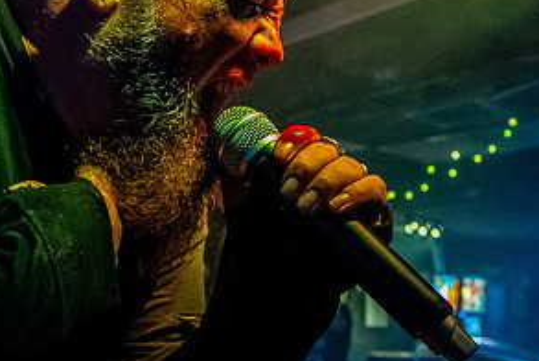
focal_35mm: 45
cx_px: 152
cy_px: 228
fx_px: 674
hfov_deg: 42.6
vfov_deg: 29.8
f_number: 2.8
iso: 4000
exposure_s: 1/160
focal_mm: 14
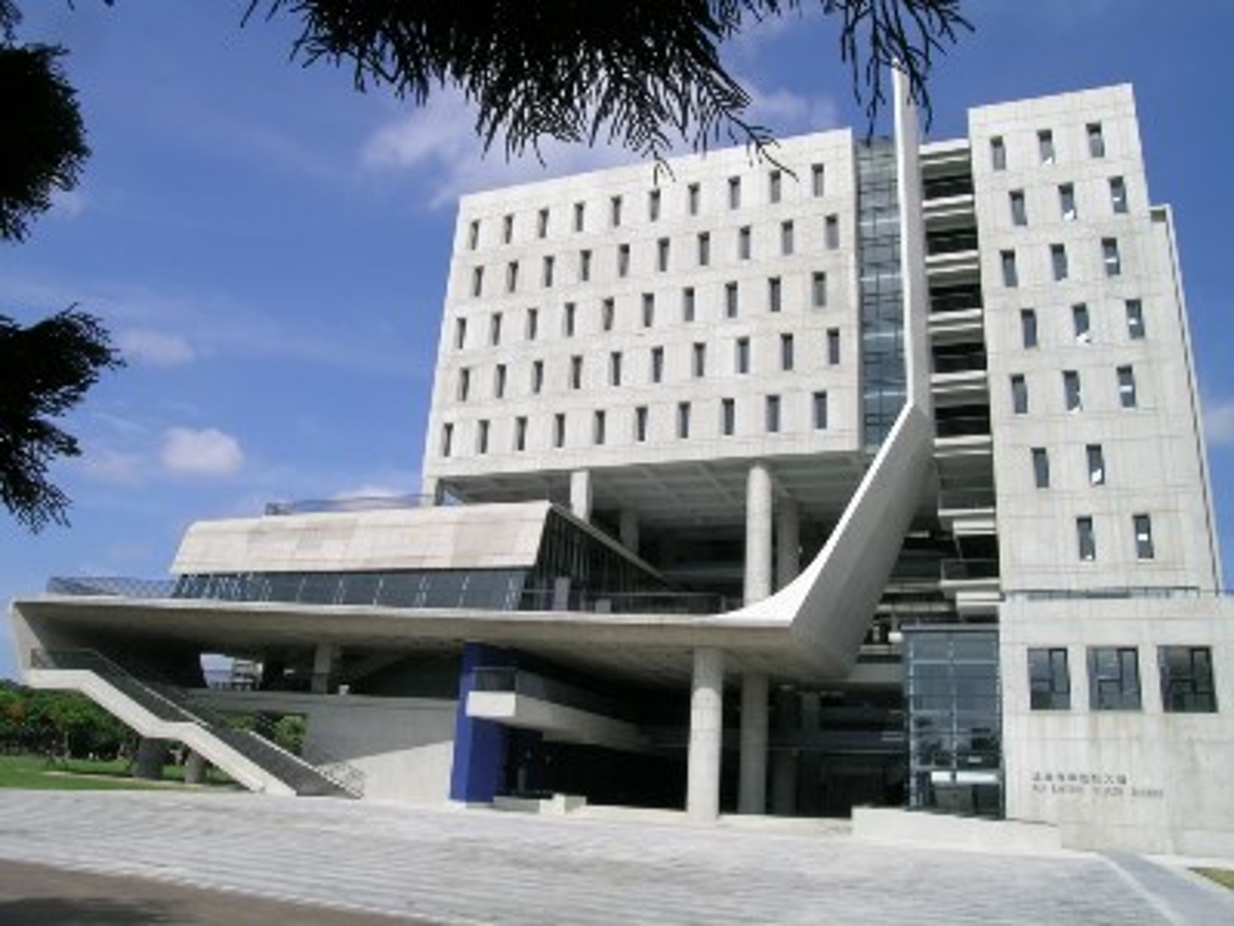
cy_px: 463
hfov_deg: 63.4
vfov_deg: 49.7
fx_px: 998
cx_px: 617
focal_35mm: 28
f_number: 7.9
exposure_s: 1/259
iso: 50
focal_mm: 5.8
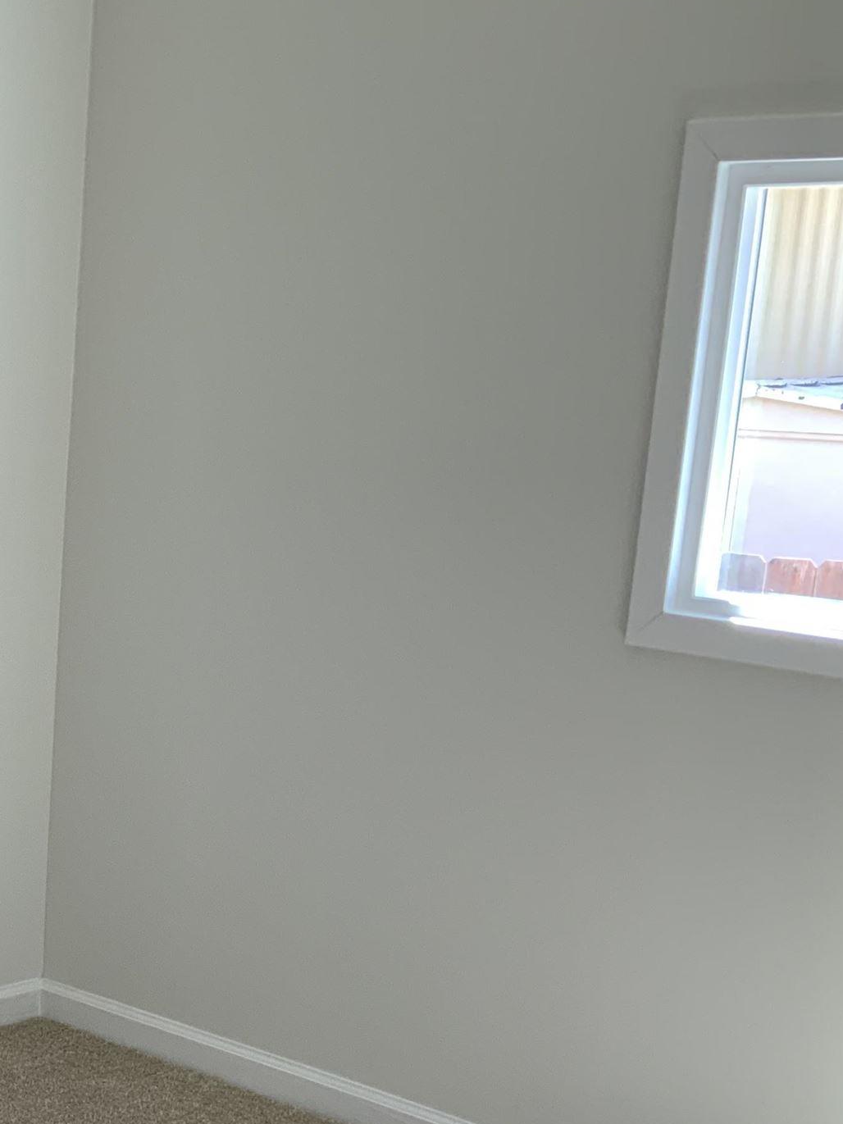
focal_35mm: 65
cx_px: -276
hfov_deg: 20.5
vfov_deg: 29.1
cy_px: 925
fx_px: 2111
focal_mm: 3
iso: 40
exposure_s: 1/120
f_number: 1.8
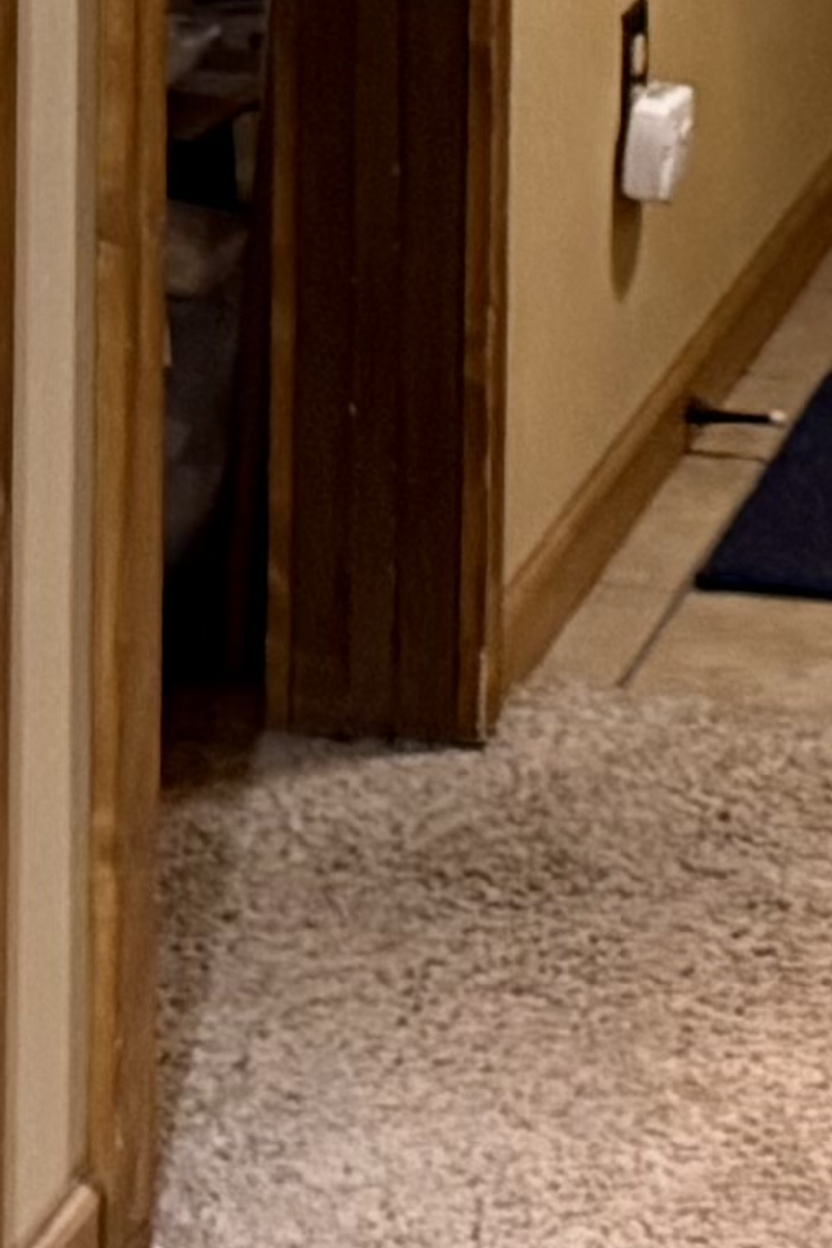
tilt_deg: -2.6
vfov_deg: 10.3
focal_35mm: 187
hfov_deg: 7.3
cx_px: 634
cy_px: -1063
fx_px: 6482
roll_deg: -0.7
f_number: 1.78
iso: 400
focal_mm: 6.76
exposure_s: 1/60
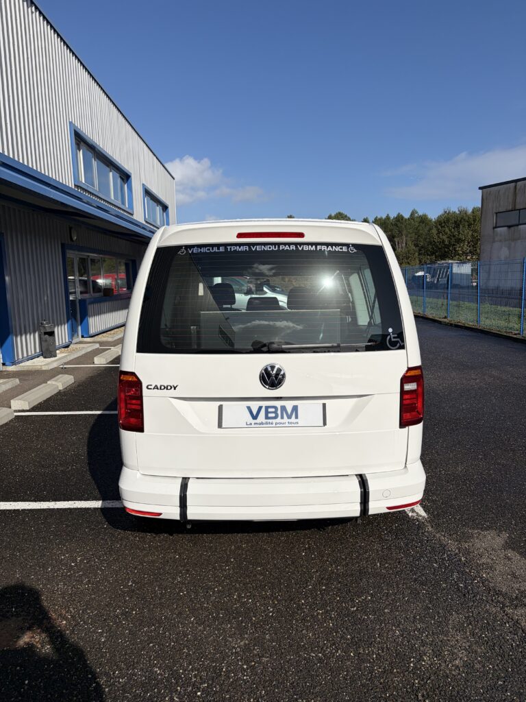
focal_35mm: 26
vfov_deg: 67.3
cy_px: 351
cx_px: 263
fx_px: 527
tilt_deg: -7.3
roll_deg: +1.3
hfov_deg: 53.1
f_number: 1.6
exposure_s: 1/10101
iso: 50
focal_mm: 5.96
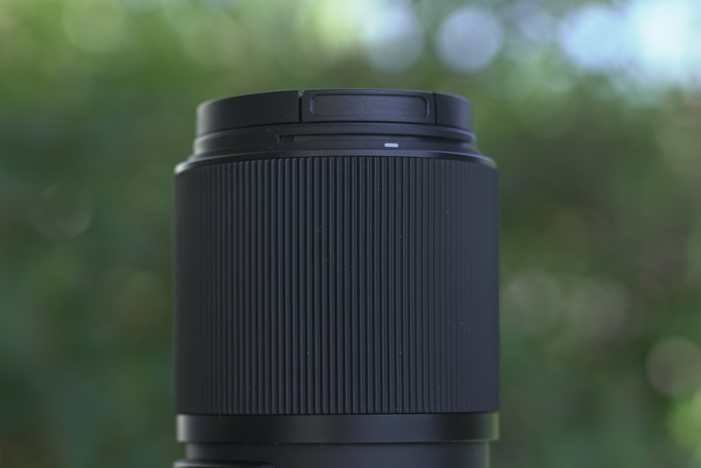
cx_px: 146
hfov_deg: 19.3
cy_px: 392
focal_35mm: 105
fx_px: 2045
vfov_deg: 13.0
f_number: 2.8
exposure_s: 1/1000
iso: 250
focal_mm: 50
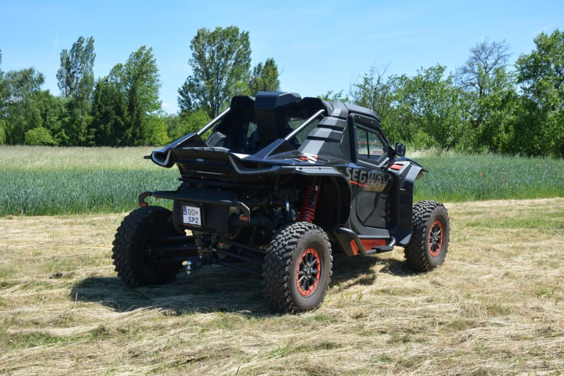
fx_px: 799
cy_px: 188
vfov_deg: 26.5
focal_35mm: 51
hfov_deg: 38.9
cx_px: 282
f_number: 8
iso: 160
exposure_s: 1/250
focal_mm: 34
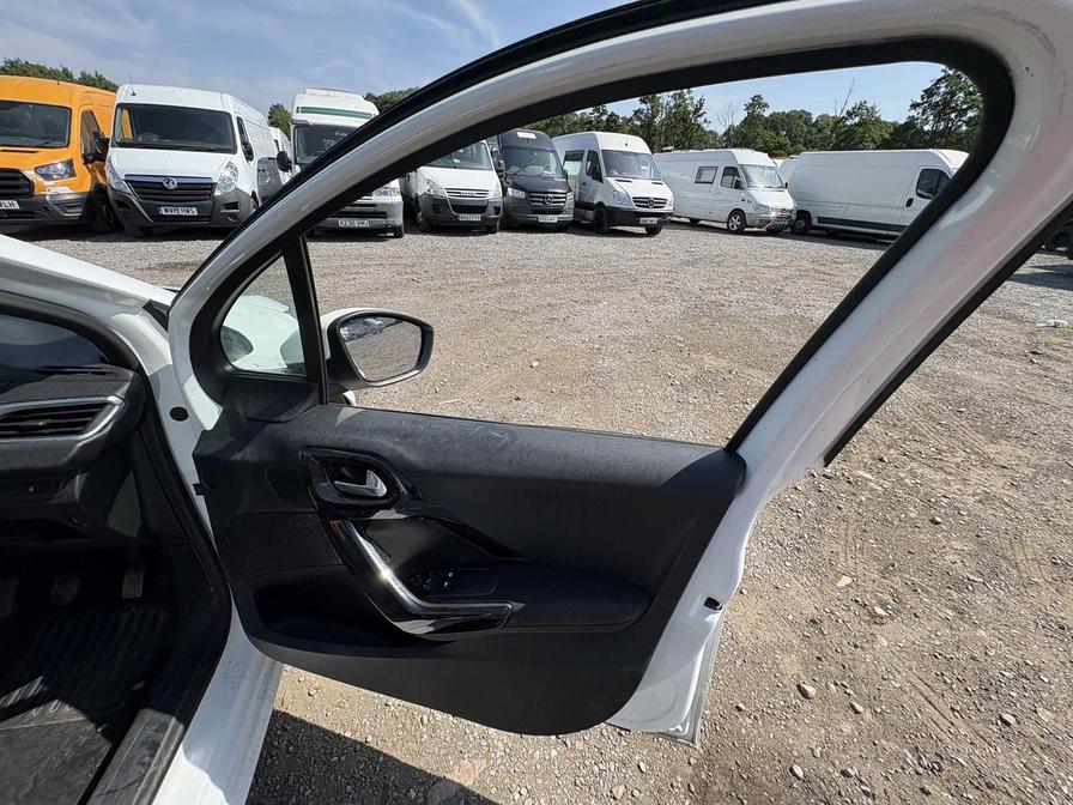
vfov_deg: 85.7
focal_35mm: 14
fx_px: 434
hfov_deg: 102.1
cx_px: 536
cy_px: 402
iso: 50
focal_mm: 2.22
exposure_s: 1/1198
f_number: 2.2
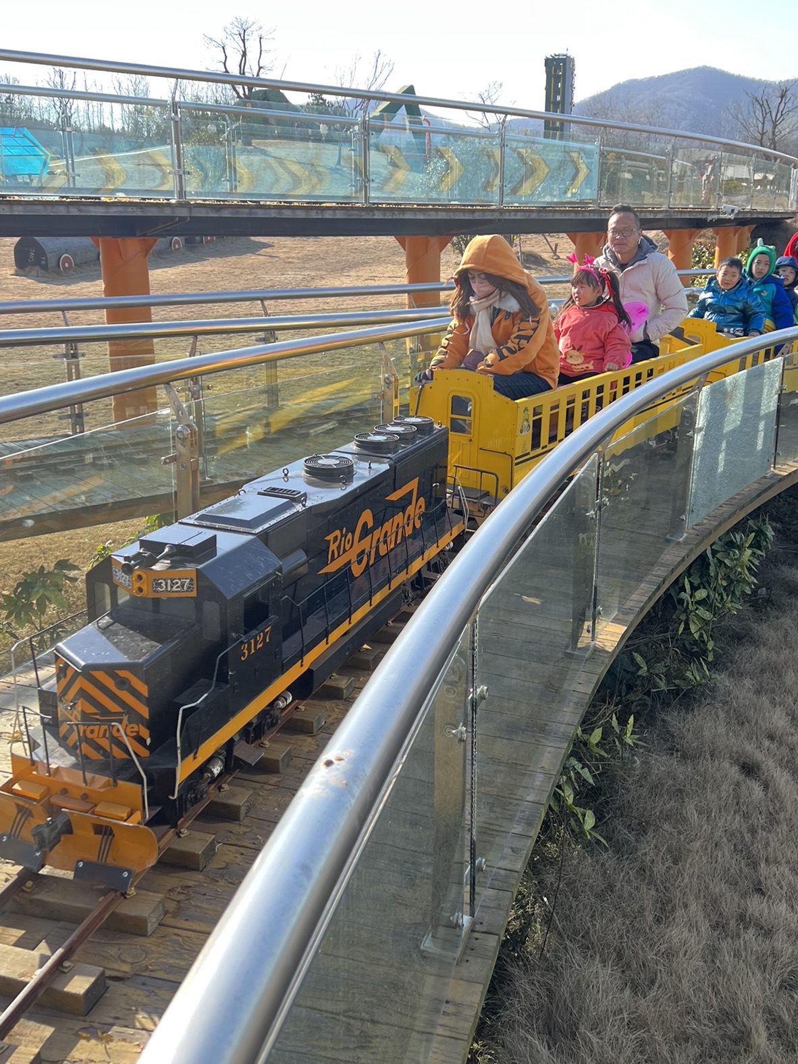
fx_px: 1014
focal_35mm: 33
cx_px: 452
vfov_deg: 55.1
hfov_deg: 42.9
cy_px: 453
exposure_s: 1/555
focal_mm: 5.7
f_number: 1.5
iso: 50
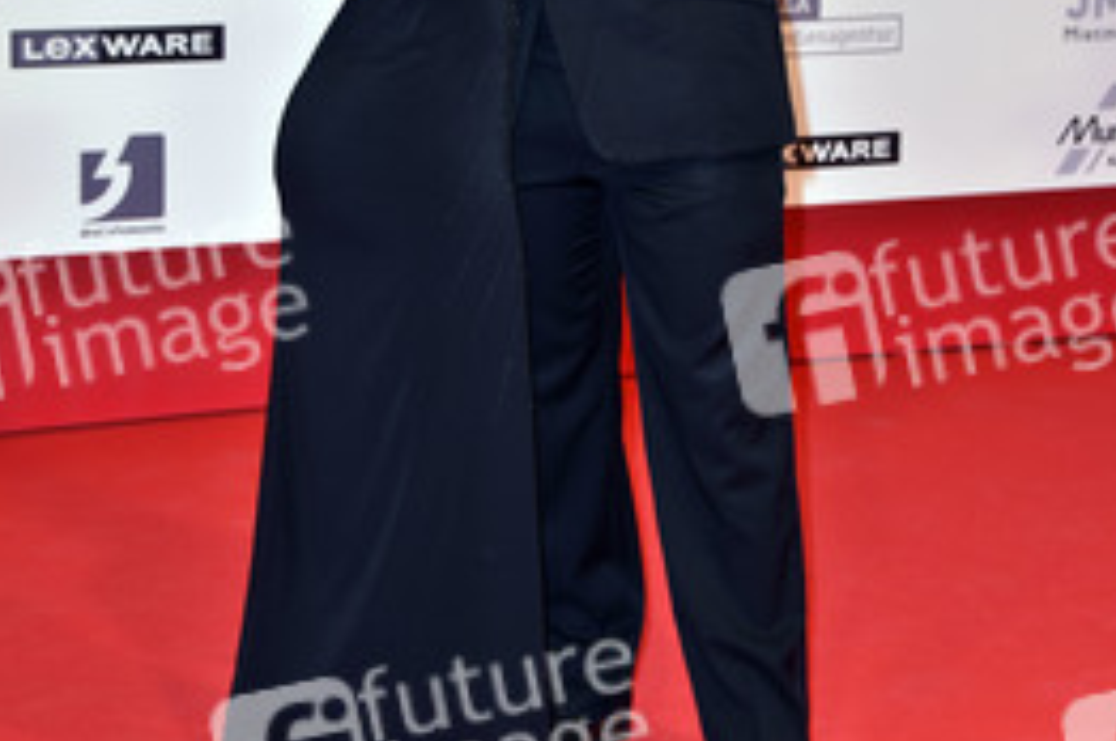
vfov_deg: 12.3
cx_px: 554
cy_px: 102
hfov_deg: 18.6
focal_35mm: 110
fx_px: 3406
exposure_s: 1/160
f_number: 5.6
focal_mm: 72
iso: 400
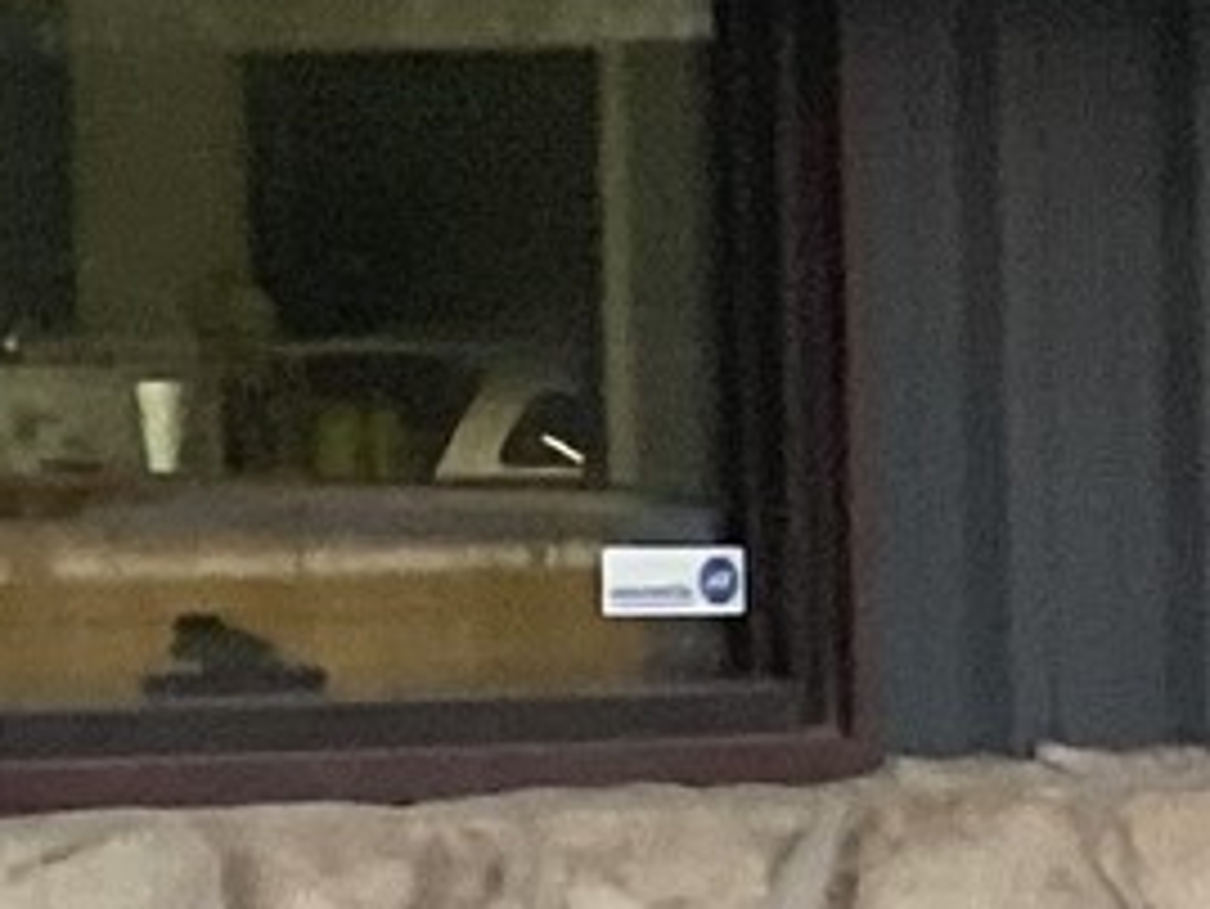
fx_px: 8253
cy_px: 1278
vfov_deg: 6.2
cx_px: 2802
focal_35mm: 236
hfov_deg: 7.8
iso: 250
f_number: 2.4
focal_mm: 3.3
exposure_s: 1/40
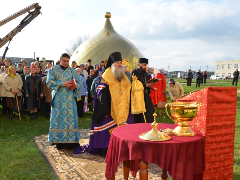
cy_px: 90
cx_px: 109
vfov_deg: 39.6
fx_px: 249
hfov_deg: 51.3
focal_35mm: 36
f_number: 8
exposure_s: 1/250
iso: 100
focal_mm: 22
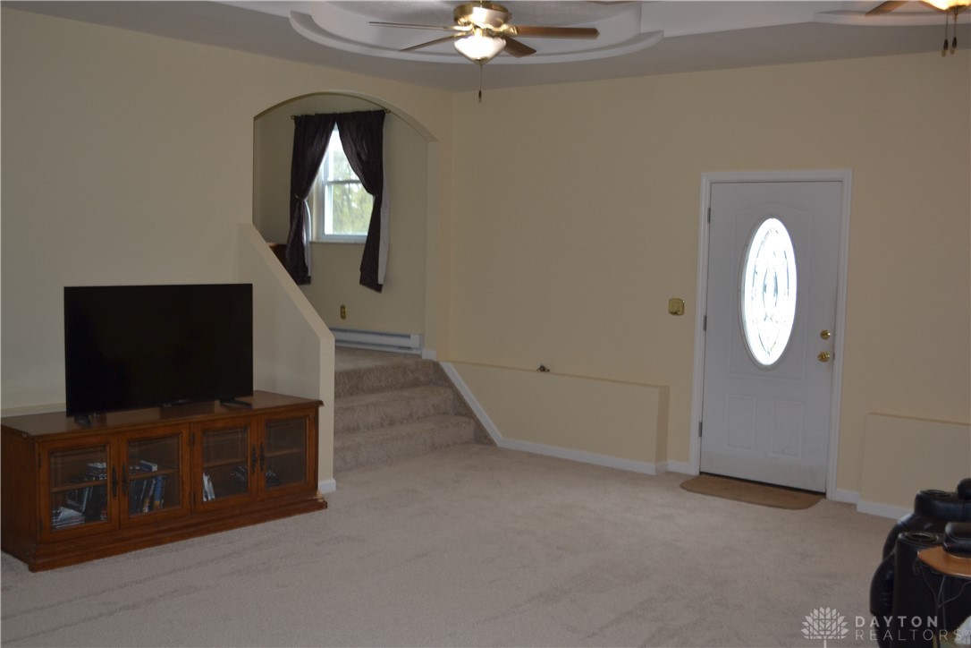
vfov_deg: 36.9
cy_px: 324
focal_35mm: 36
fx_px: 971
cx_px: 486
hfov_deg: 53.1
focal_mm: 24
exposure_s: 1/60
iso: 500
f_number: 4
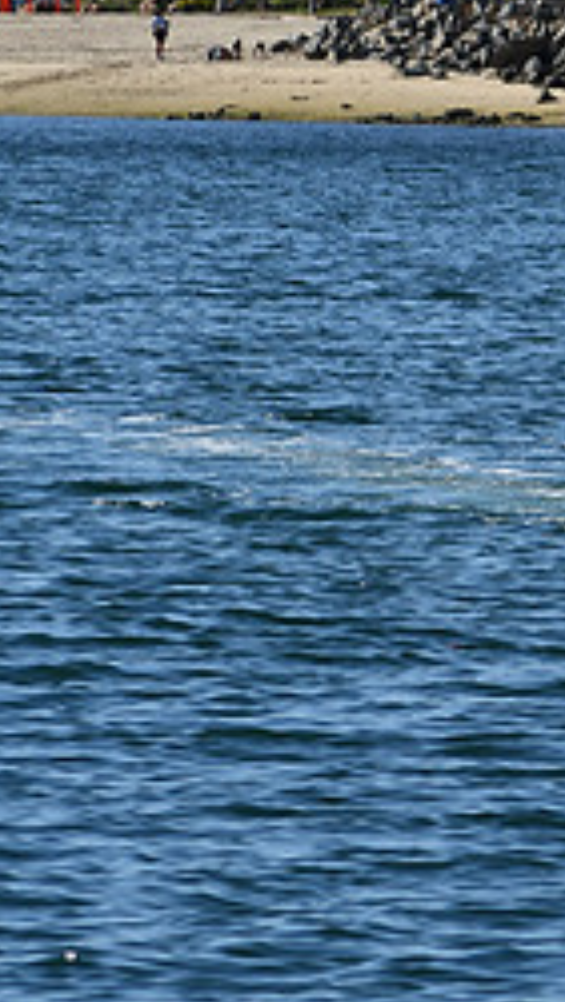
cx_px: 1126
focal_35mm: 474
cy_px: 267
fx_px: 12599
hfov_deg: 2.6
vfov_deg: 4.6
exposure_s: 1/500
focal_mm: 130
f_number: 8
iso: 125
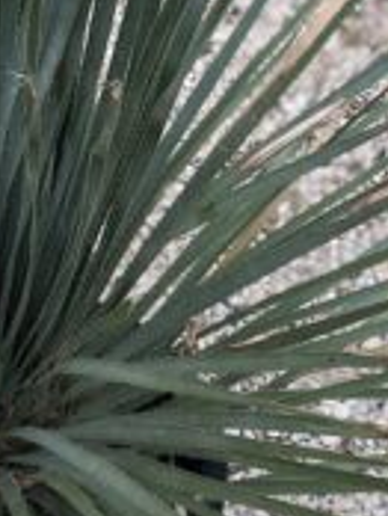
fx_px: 2370
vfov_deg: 12.4
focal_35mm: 159
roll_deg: +0.9
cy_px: 138
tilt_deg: -37.9
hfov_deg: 9.3
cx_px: -12
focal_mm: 6
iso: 20
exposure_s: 1/60
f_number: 2.4
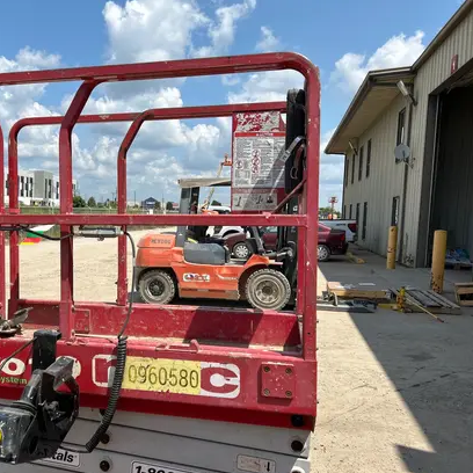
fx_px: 479
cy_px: 238
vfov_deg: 52.5
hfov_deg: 51.8
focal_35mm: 31
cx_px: 167
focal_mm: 5.7
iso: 50
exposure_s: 1/5319
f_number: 1.5
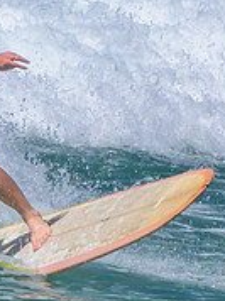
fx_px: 20902
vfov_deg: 0.8
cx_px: -119
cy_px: 102
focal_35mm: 2406
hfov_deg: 0.6
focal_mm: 600
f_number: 11
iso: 1250
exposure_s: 1/2000
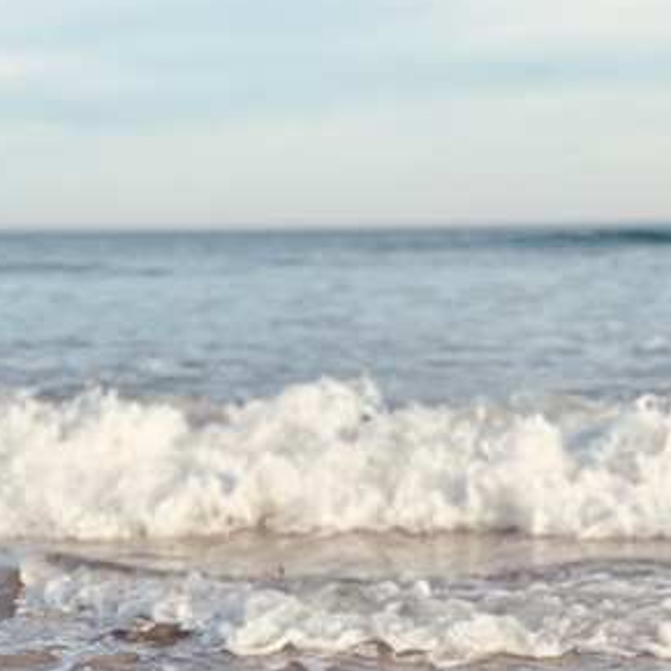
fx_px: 2083
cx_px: 472
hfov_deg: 18.2
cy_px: 683
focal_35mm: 95
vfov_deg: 17.8
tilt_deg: -11.1
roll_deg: +0.8
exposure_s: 1/872
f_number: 2
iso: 20
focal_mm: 6
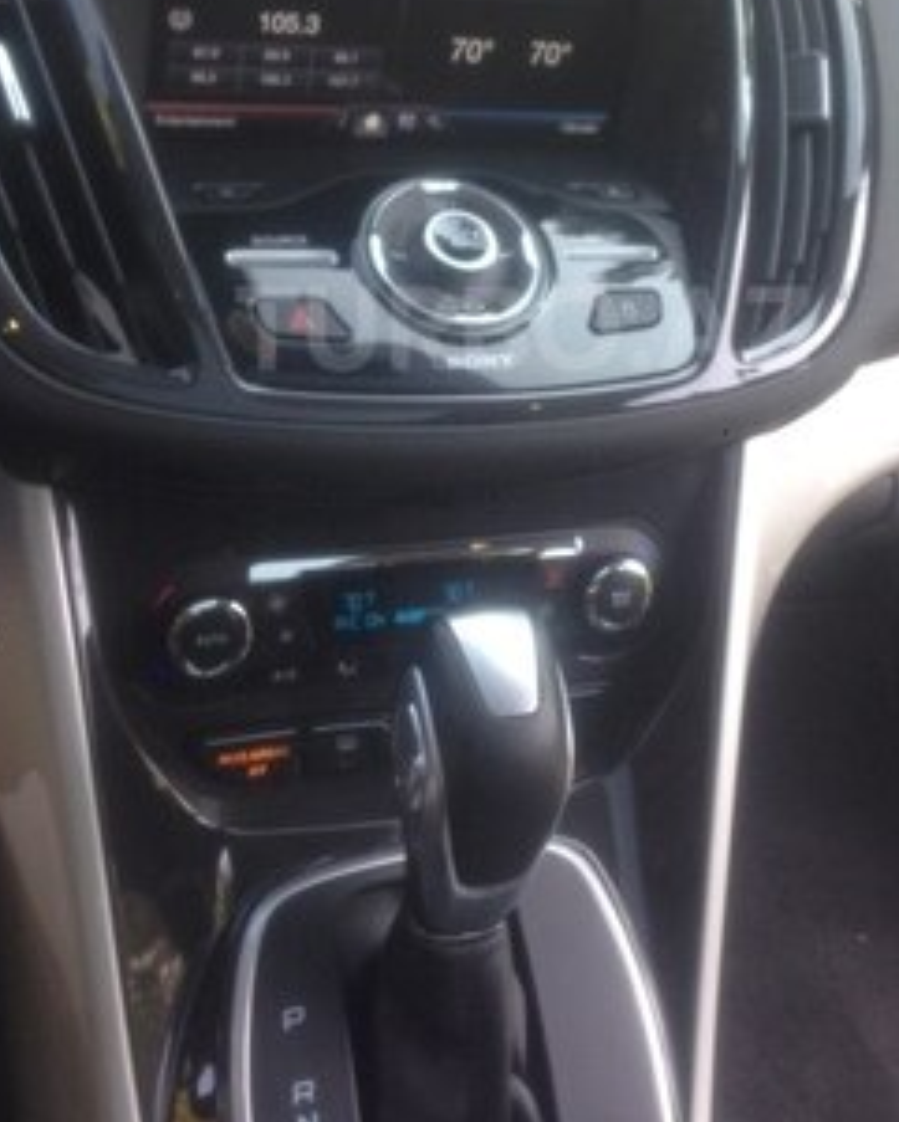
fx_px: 1762
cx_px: 522
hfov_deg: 28.6
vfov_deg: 34.8
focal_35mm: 53
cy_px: 328
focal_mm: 4.12
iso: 64
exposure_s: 1/60
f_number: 2.4
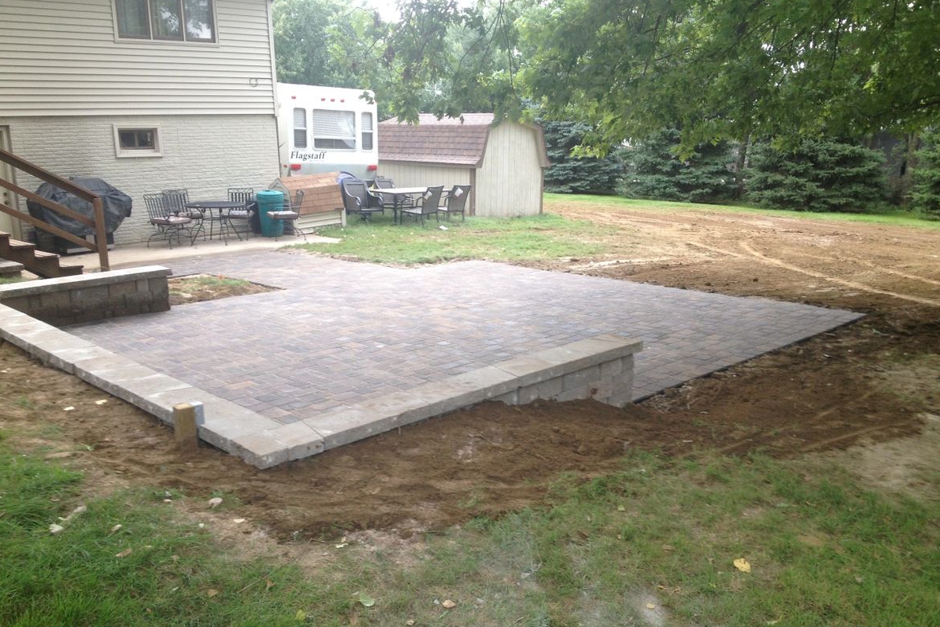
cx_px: 468
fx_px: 966
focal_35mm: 37
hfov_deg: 51.9
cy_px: 339
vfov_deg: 35.9
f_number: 2.4
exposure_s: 1/60
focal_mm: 4.28
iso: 50
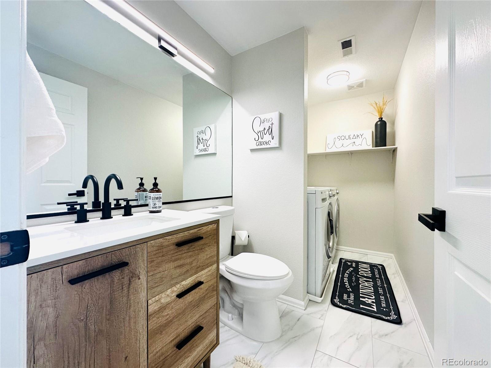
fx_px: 199
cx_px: 246
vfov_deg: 85.7
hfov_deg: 102.1
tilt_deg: -0.3
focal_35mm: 14
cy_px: 184
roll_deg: -0.7
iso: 160
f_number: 2.2
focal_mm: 2.22
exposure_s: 1/117
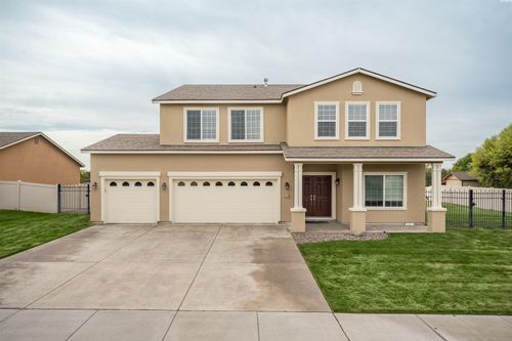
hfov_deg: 84.6
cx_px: 256
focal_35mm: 20
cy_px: 170
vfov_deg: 62.4
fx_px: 281
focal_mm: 19.8
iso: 100
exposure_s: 1/200
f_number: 8
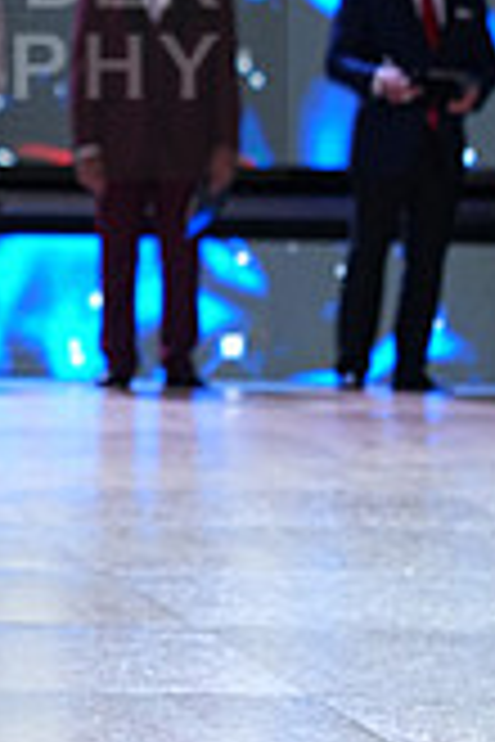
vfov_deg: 8.3
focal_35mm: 246
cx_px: -331
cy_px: 31
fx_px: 5073
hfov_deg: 5.5
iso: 1250
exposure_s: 1/500
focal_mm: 70
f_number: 4
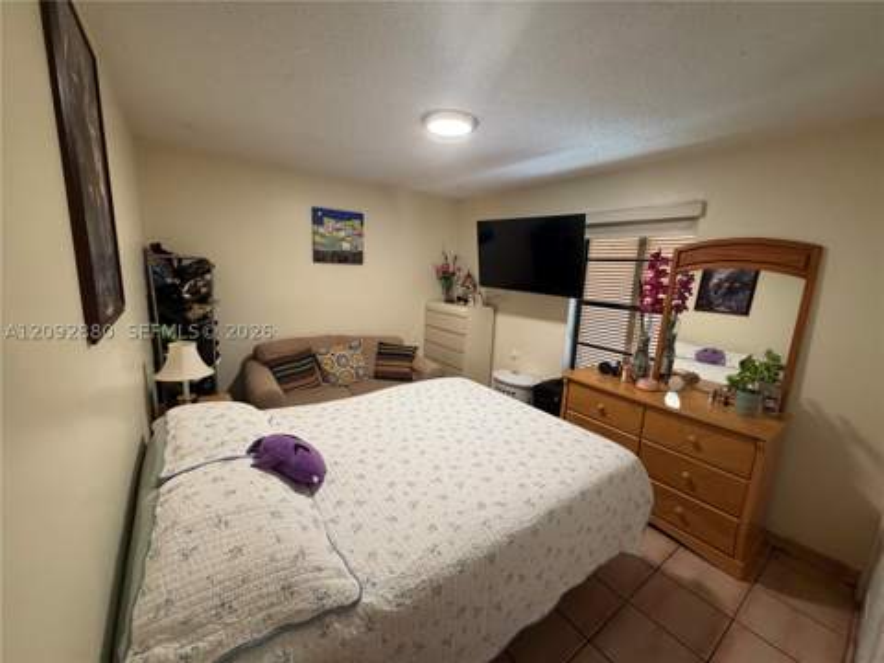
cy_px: 332
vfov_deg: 85.7
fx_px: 358
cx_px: 442
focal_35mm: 14
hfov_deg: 102.1
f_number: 2.2
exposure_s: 1/60
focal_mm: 2.22
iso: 320
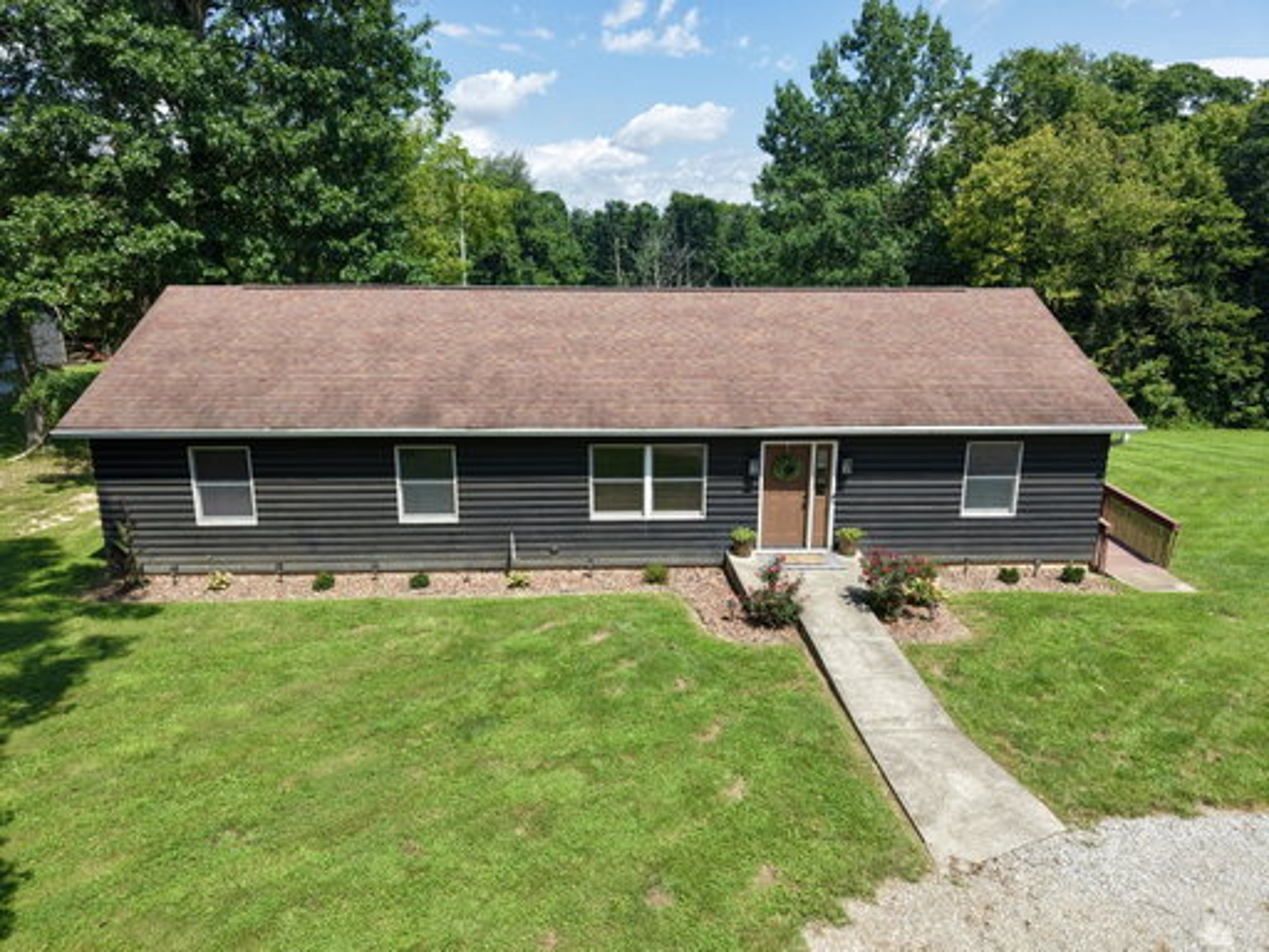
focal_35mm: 24
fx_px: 880
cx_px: 634
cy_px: 476
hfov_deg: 71.6
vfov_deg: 56.8
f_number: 1.8
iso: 130
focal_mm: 8.67
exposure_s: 1/2500
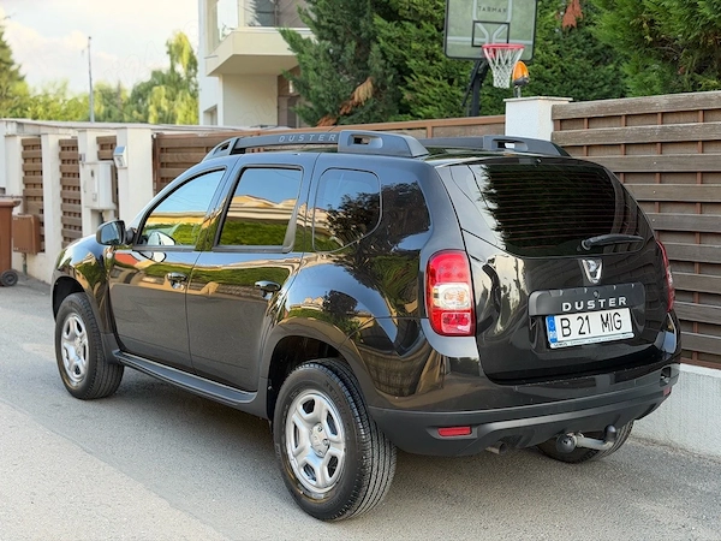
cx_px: 360
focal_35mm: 48
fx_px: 1000
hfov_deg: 39.7
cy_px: 270
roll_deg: +0.2
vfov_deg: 30.3
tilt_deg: -6.3
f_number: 1.78
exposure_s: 1/211
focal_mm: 6.76
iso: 64
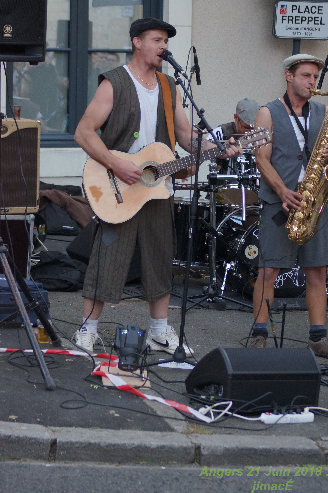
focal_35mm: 135
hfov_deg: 10.1
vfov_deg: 15.2
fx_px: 1849
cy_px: 246
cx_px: 164
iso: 1000
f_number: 5
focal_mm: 90
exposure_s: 1/160
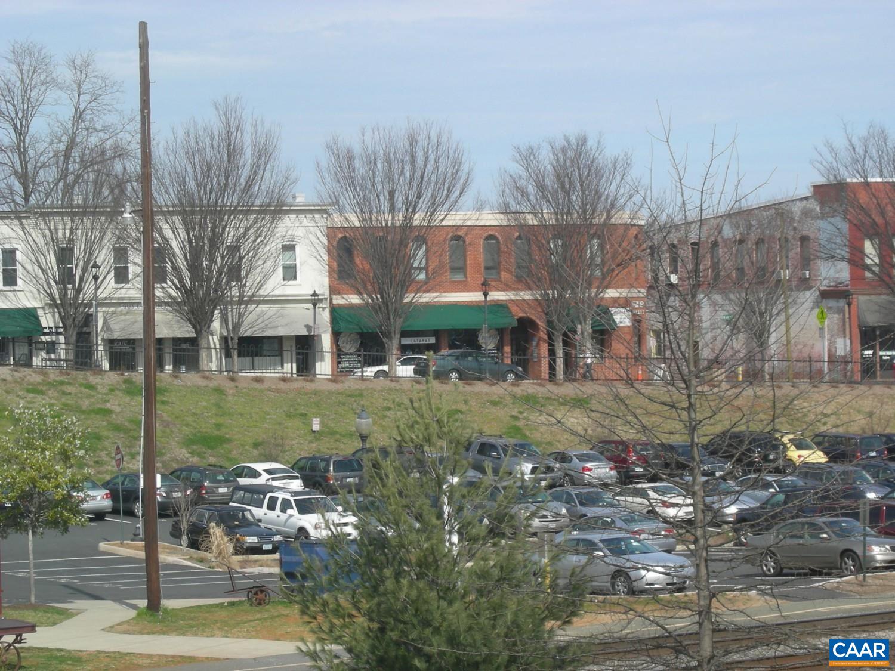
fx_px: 3258
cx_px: 448
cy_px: 336
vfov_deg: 11.8
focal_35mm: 126
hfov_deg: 15.6
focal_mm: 26.3
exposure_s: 1/250
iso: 64
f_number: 6.5
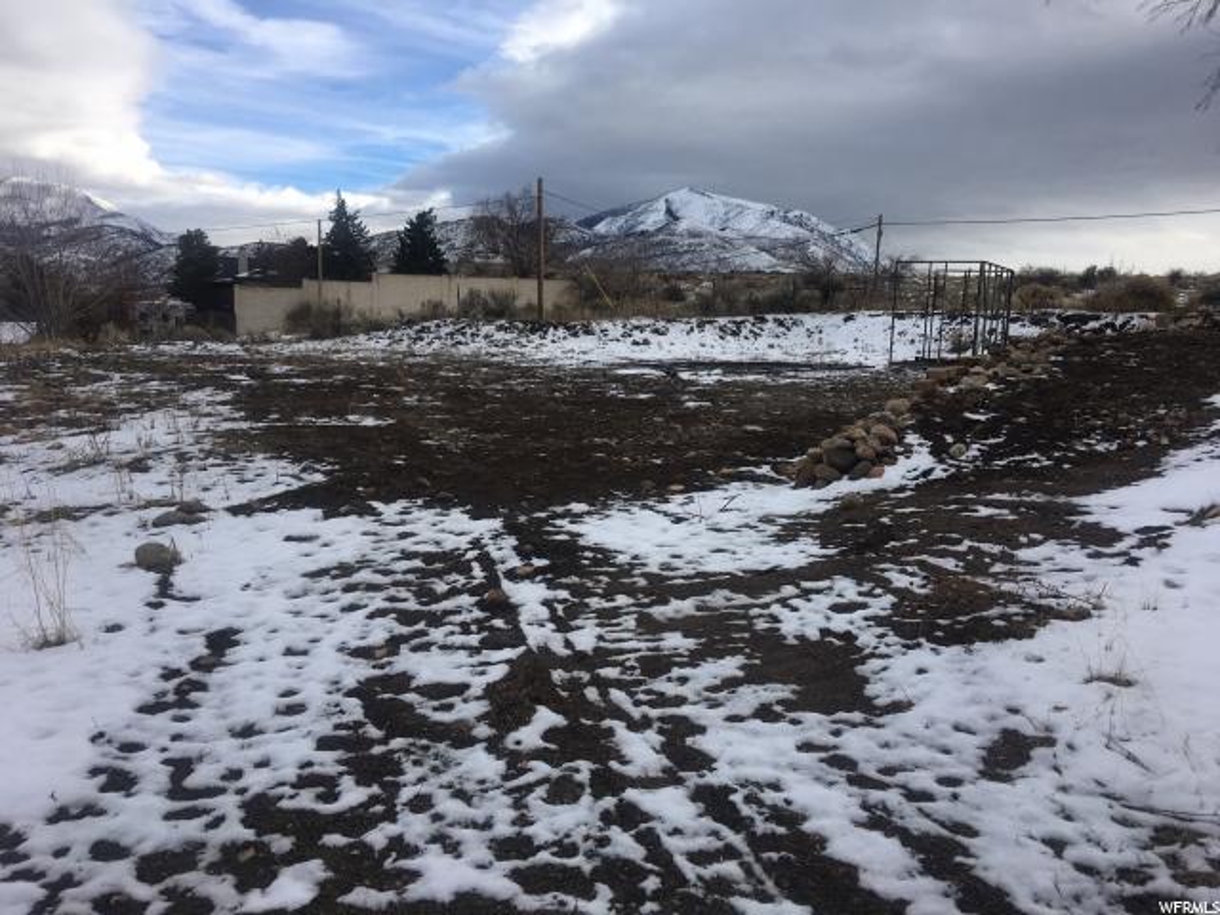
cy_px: 458
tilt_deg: -5.9
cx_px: 610
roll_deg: -2.7
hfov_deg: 61.7
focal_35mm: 29
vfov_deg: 48.2
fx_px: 1022
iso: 25
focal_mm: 4.15
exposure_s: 1/1221
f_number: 2.2
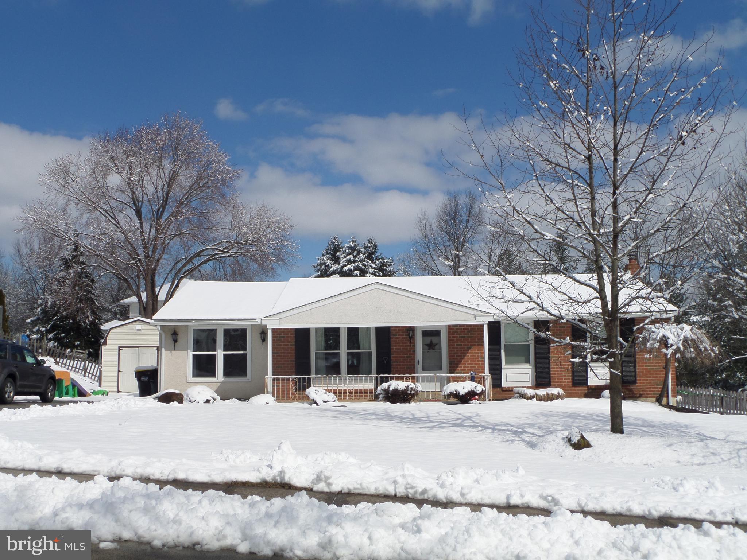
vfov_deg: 35.1
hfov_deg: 45.8
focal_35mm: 41
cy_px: 280
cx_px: 374
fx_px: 885
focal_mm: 6.8
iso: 100
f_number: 5.8
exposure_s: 1/1500
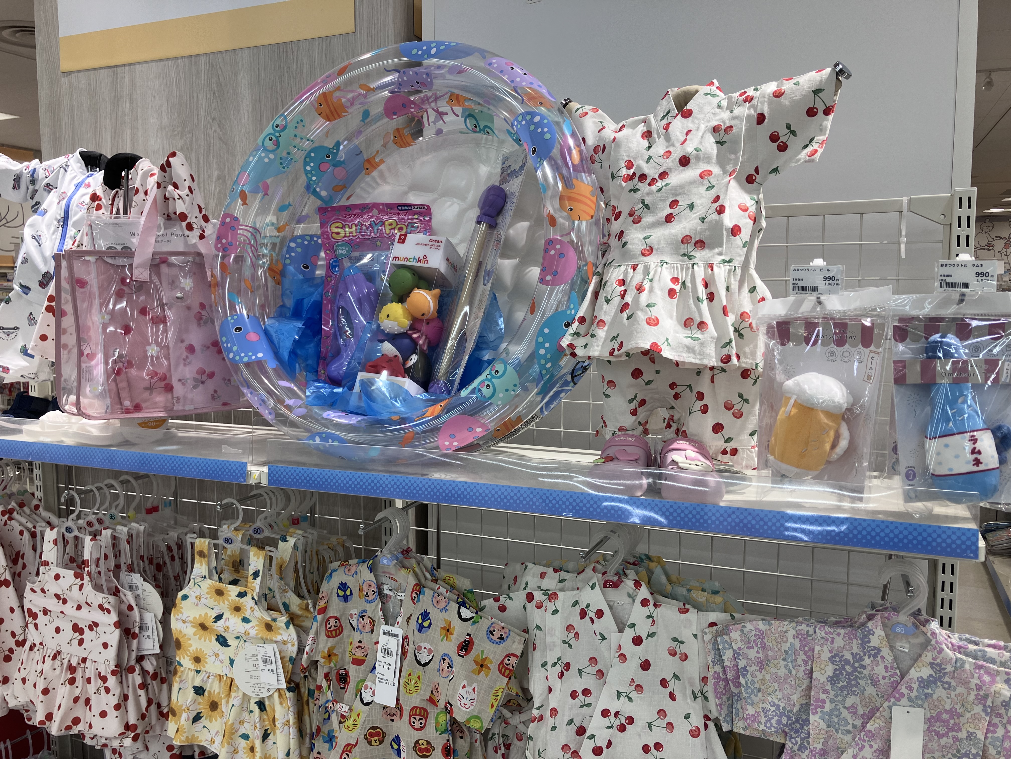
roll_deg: +0.0
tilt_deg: -5.8
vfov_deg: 49.7
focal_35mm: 28
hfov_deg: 63.4
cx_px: 506
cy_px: 380
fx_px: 818
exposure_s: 1/120
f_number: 1.8
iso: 25
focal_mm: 3.99
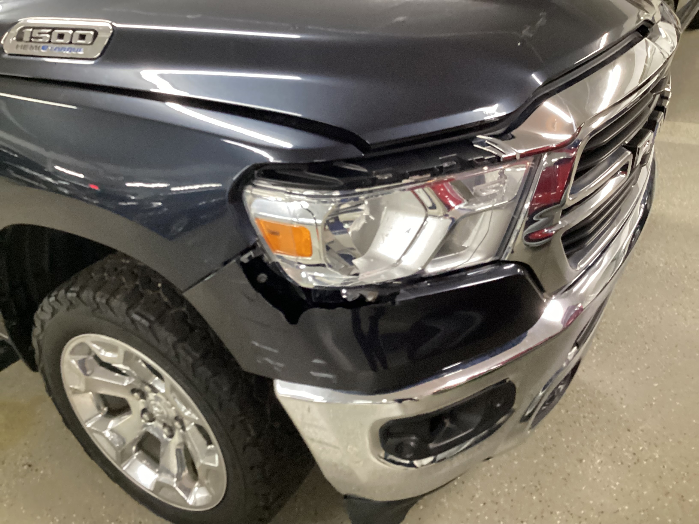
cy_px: 262
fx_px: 626
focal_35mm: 31
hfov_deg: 58.4
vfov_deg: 45.4
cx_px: 350
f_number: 2.4
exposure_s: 1/30
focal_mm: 3.3
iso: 400
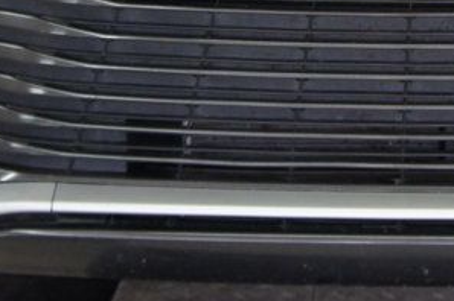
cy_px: -178
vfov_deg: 9.8
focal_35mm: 134
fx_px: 1688
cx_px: 428
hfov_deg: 15.1
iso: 640
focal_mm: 26
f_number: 4
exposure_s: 1/40
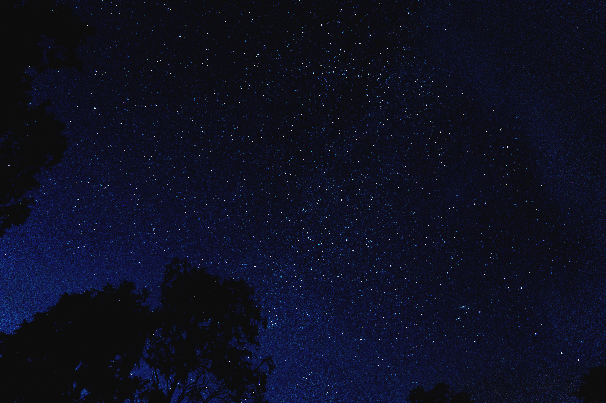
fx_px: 454
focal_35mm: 27
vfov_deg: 47.9
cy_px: 202
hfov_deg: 67.4
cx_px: 303
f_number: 3.5
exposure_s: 30
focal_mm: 18
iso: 800
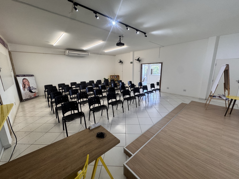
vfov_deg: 85.7
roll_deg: +0.6
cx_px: 120
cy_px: 90
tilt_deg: -13.0
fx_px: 97
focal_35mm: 14
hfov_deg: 102.1
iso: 200
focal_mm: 2.22
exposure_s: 1/120
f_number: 2.2
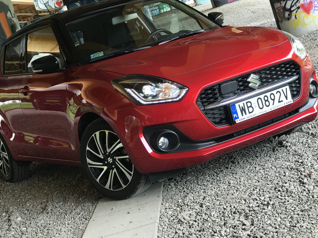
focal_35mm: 78
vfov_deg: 18.9
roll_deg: +19.2
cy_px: 93
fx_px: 717
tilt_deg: -5.6
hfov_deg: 25.0
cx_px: 149
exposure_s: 1/50
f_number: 2.8
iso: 20
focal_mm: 6.6
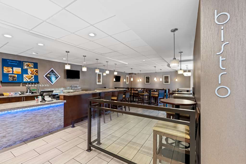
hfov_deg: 100.4
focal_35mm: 15
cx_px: 123
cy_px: 82
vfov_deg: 77.3
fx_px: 102
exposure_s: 1/2.5
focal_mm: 15
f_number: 8
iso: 800
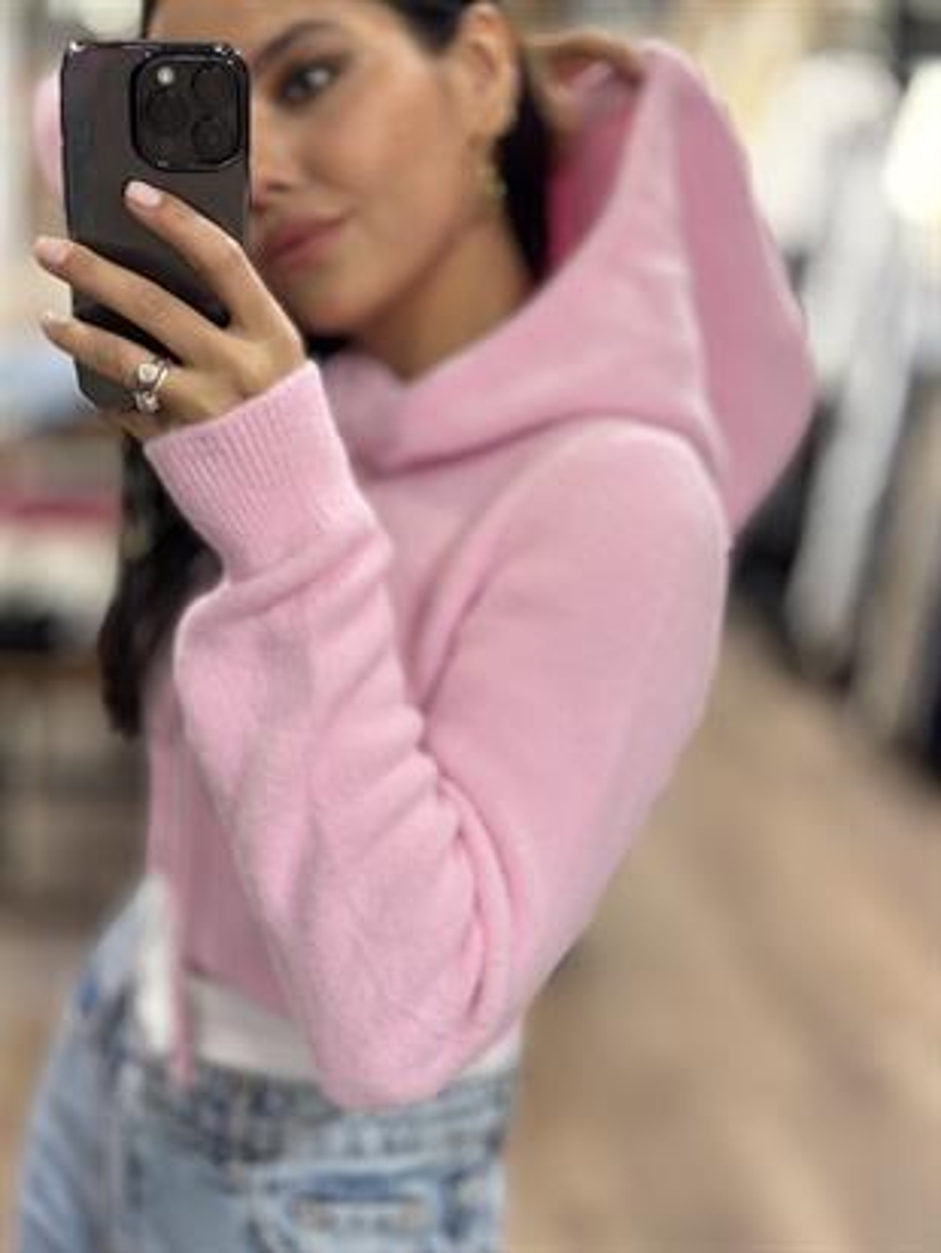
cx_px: 470
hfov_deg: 30.3
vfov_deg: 39.6
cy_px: 626
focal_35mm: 48
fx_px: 1739
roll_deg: -5.2
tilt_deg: -14.5
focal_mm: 6.86
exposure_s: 1/50
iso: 160
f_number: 1.78
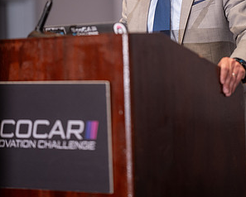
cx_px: 123
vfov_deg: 8.0
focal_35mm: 192
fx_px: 1399
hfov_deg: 10.1
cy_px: 25
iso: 1600
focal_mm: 135
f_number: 1.8
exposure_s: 1/200
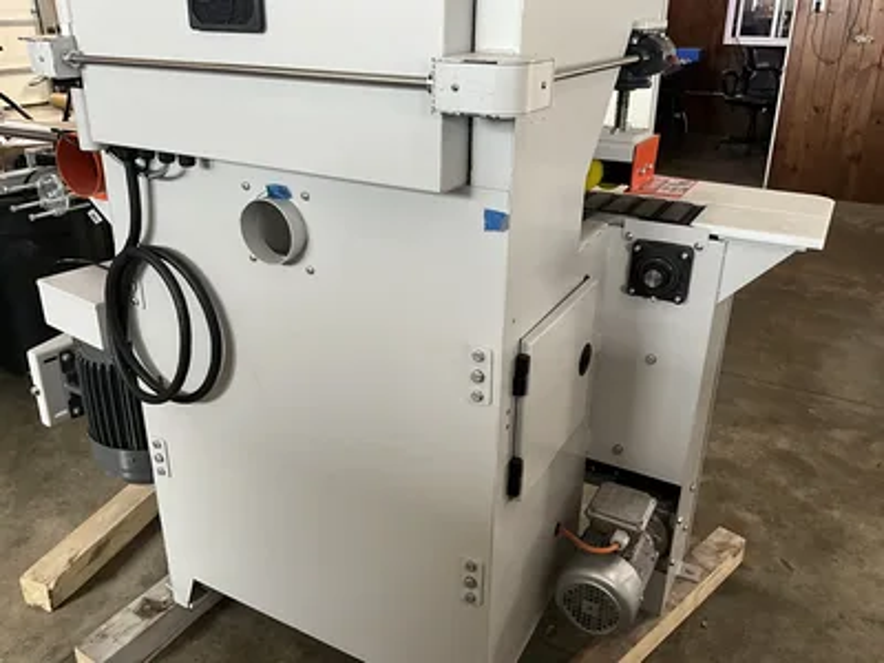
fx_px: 741
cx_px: 442
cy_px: 332
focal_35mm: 29
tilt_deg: -24.6
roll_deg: +0.3
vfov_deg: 48.2
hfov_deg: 61.7
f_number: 1.8
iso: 100
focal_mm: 3
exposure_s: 1/60
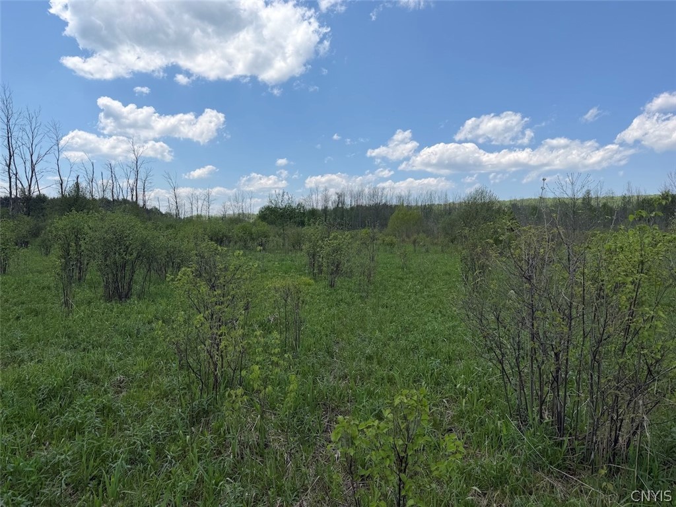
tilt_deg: -3.1
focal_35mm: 24
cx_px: 338
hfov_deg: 71.6
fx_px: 469
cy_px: 254
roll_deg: -0.5
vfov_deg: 56.8
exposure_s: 1/4673
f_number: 1.78
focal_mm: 6.76
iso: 80
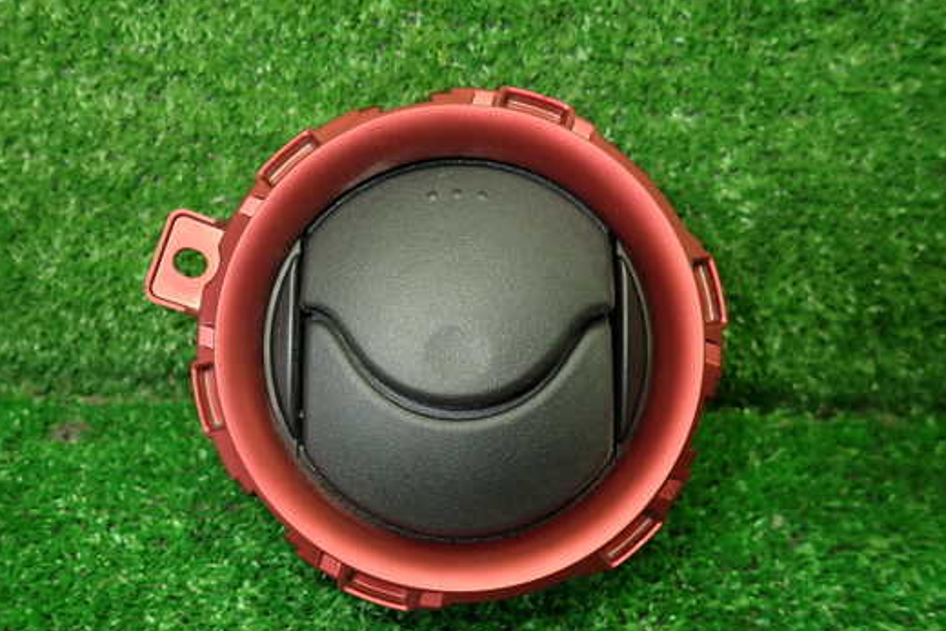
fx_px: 789
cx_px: 422
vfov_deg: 43.6
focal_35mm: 30
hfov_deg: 61.8
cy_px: 351
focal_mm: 4.5
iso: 200
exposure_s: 1/60
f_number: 2
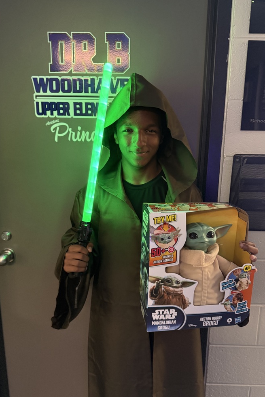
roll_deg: -1.1
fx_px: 287
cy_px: 199
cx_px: 135
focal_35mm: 26
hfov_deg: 49.5
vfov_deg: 69.4
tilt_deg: -12.7
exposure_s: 1/40
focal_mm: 6.76
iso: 800
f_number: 1.78
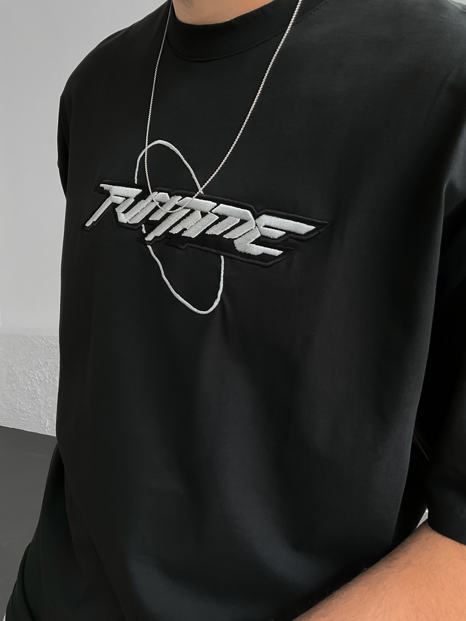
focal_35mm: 29
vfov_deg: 61.7
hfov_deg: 48.2
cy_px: 310
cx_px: 233
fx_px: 521
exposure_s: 1/120
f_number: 1.8
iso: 32
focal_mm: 3
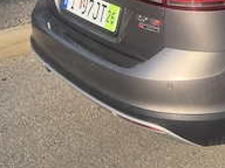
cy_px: -68
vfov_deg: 18.6
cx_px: 274
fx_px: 468
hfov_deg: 24.4
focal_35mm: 72
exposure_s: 1/1240
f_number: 1.8
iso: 25
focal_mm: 5.4
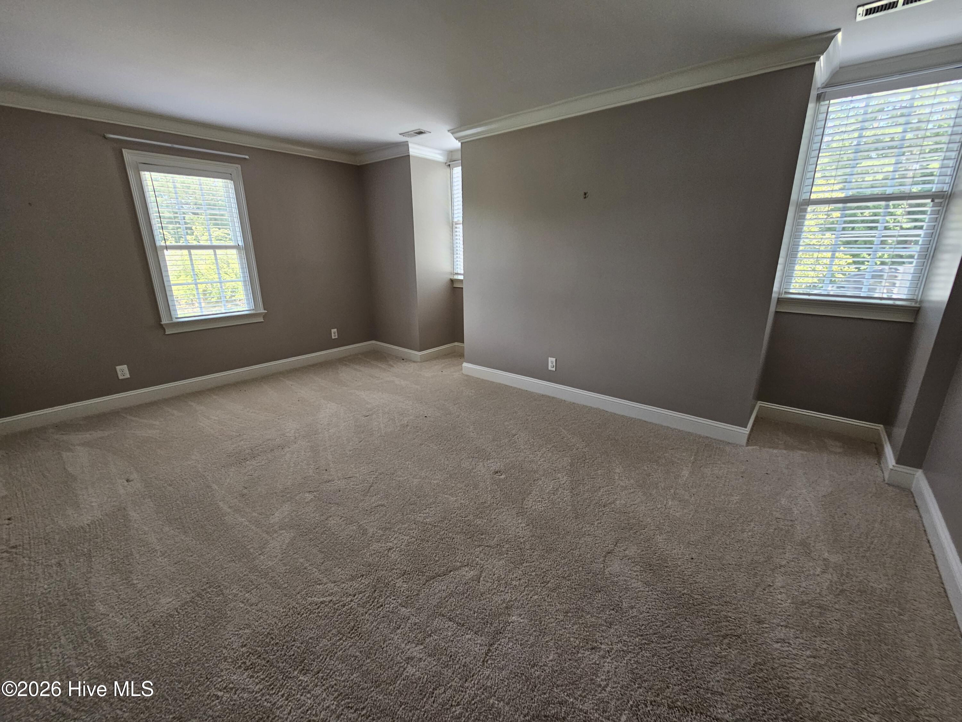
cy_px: 361
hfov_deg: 106.2
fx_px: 361
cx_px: 481
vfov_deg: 89.9
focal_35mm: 13
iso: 160
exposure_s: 1/60
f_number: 2.2
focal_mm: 2.2
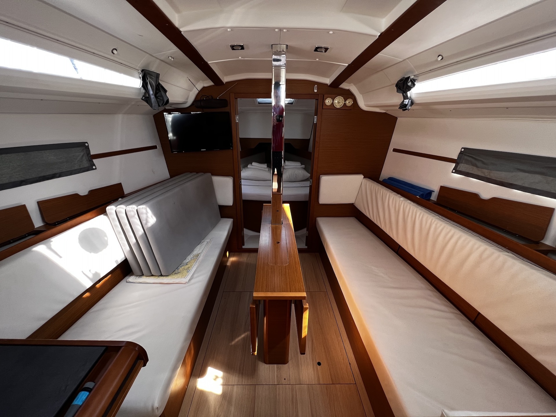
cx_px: 278
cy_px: 208
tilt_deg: -21.8
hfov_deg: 106.2
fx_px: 209
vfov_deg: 89.9
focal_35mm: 13
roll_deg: -1.0
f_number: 1.8
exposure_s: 1/99
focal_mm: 1.57
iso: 160
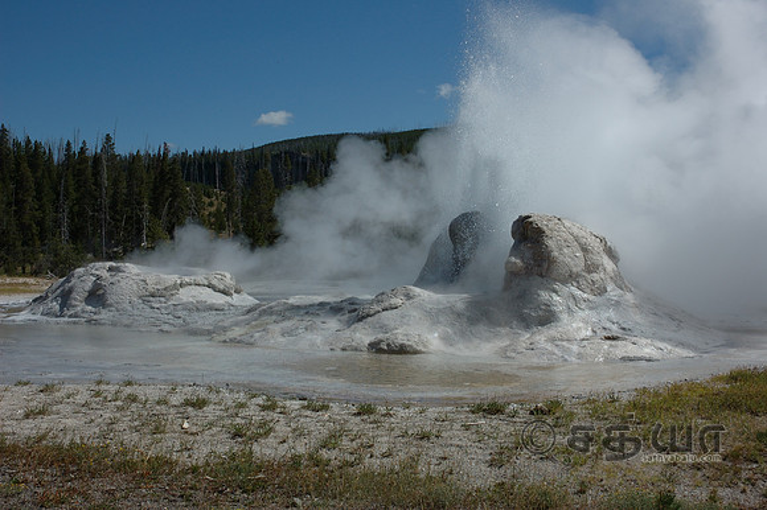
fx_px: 926
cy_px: 255
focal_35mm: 44
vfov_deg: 30.8
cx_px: 384
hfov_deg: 45.0
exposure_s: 1/500
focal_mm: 29
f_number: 11
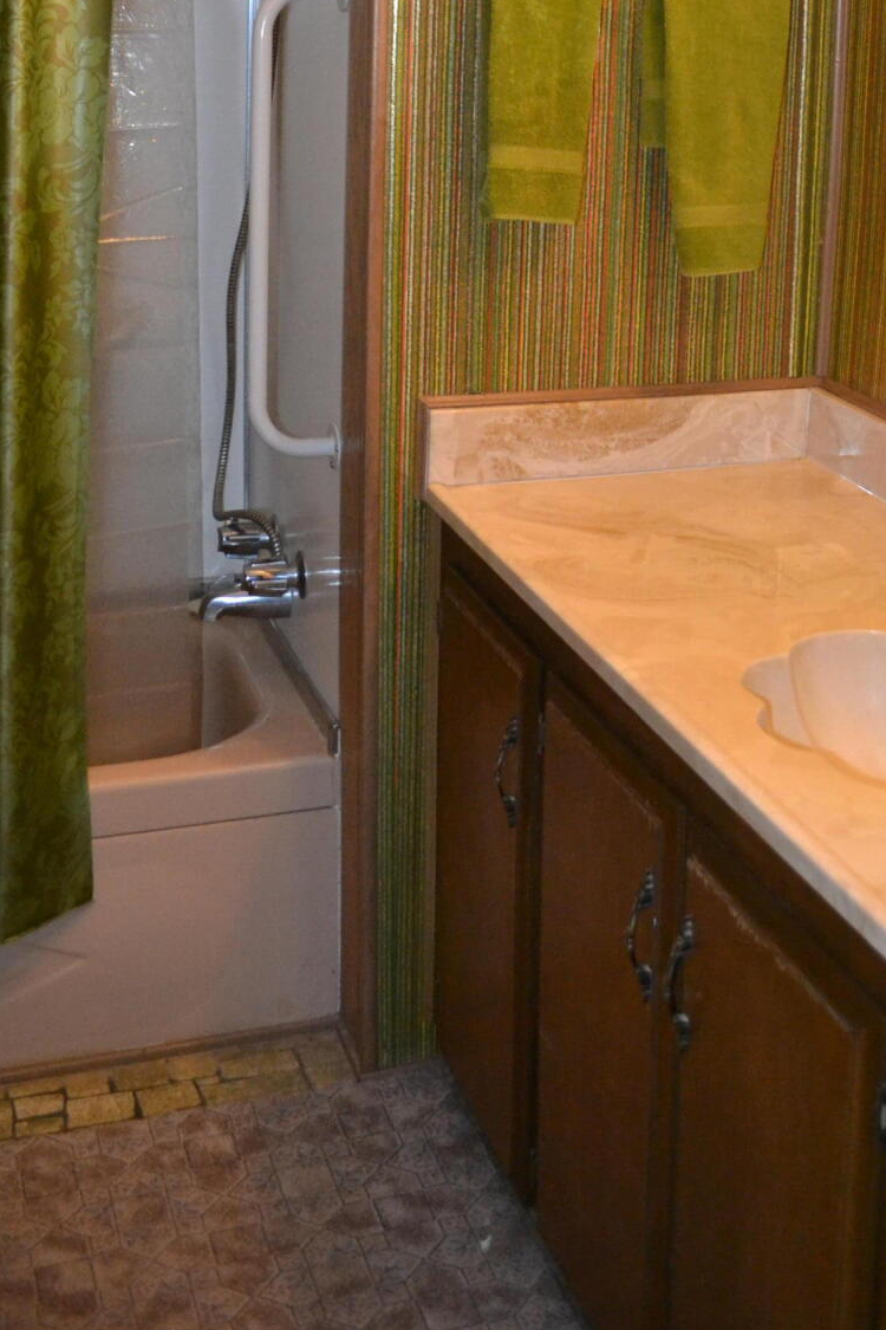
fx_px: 1772
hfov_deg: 27.4
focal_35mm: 48
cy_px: 162
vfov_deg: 38.6
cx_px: 727
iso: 2200
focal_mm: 18
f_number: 3.5
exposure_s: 1/60
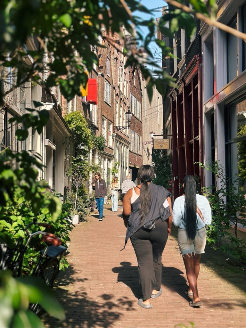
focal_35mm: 48
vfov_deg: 39.7
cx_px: 123
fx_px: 455
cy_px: 164
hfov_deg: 30.3
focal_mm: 6.86
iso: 100
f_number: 1.78
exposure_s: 1/3876
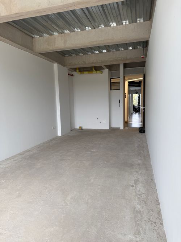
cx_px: 90
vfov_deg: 71.6
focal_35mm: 24
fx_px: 167
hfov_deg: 56.8
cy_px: 121
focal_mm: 6.76
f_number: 1.78
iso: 80
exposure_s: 1/121
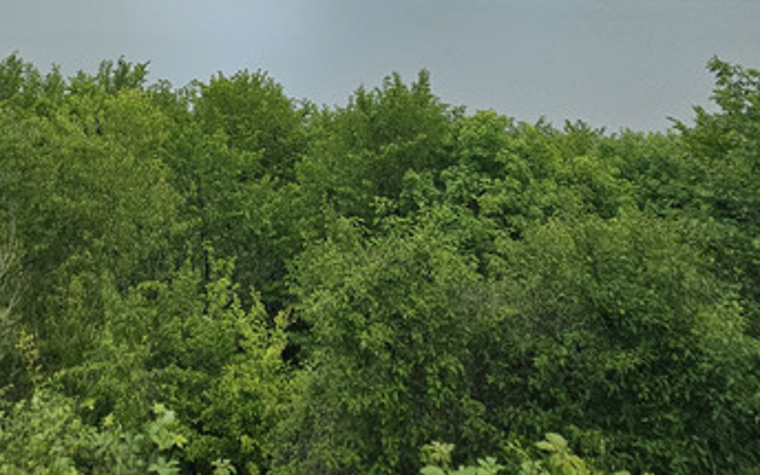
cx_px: 217
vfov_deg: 31.2
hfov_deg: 57.4
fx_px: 663
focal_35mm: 32
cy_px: -133
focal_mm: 2.2
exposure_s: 1/3075
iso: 50
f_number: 2.2
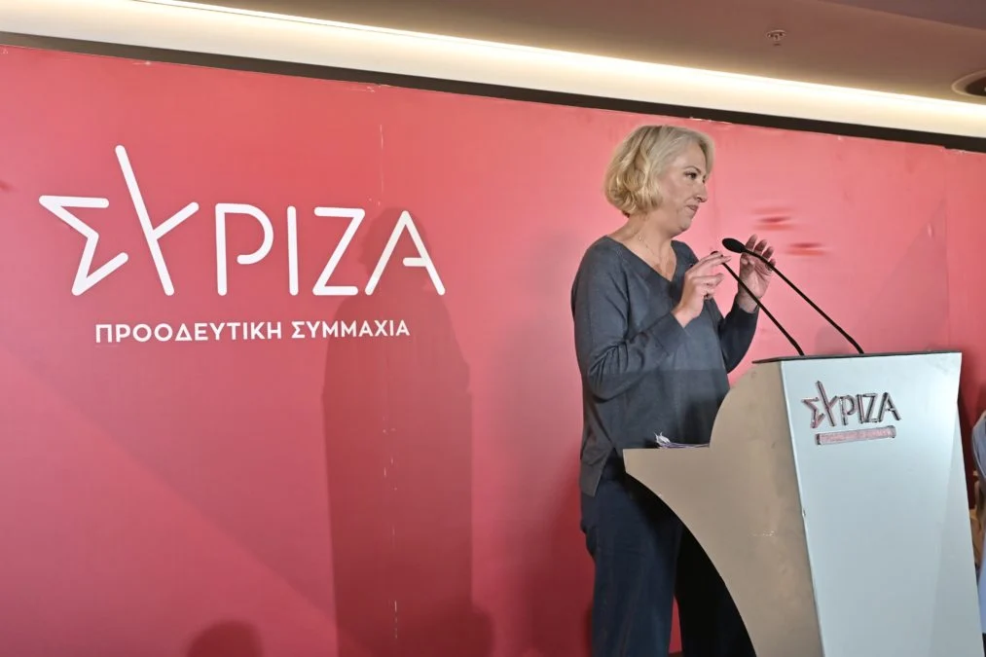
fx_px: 1123
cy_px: 328
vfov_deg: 32.6
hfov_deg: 47.4
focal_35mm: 41
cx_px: 493
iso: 1600
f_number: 4.5
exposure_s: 1/250
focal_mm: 41
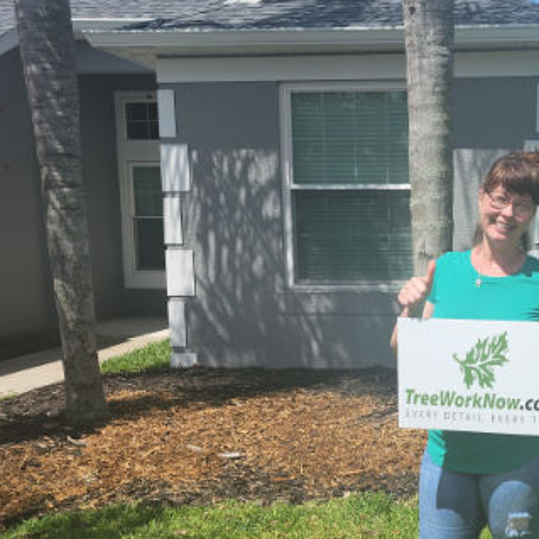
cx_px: 465
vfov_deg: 33.1
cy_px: 358
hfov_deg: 32.1
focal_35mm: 51
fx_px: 898
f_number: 1.8
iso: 12
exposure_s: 1/1076
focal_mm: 6.4
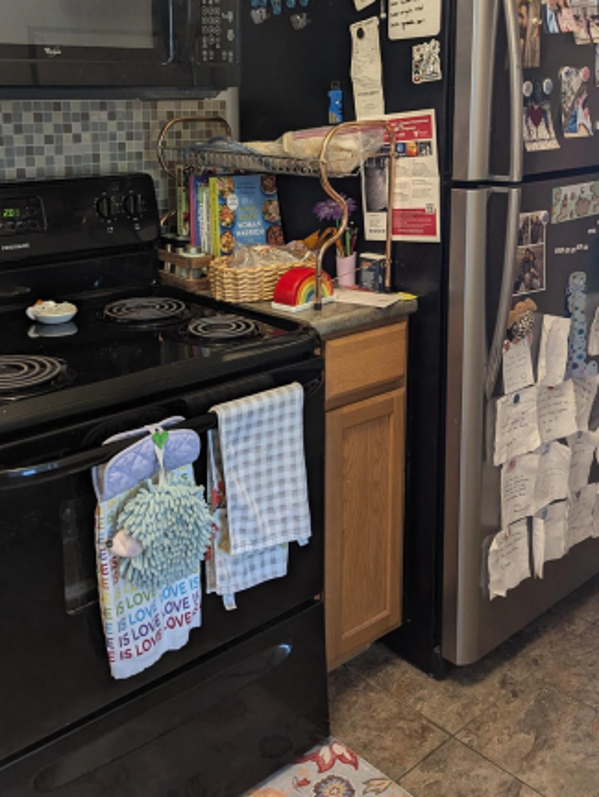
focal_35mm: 37
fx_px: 852
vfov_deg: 49.3
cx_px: 229
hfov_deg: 38.5
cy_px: 268
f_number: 1.85
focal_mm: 6.81
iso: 319
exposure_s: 1/120
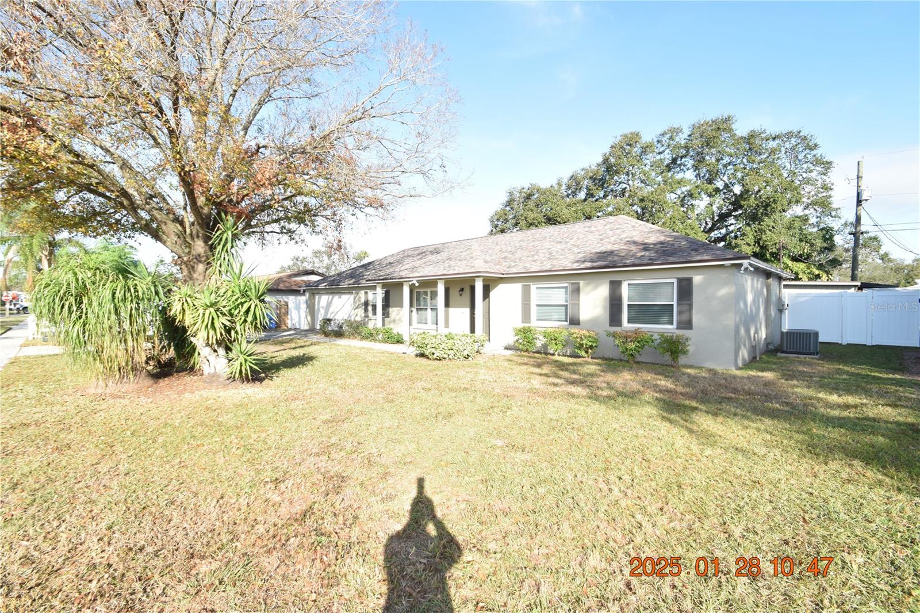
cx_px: 460
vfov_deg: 77.3
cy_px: 306
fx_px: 383
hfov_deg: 100.4
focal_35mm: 15
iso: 250
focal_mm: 10
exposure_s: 1/250
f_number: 8
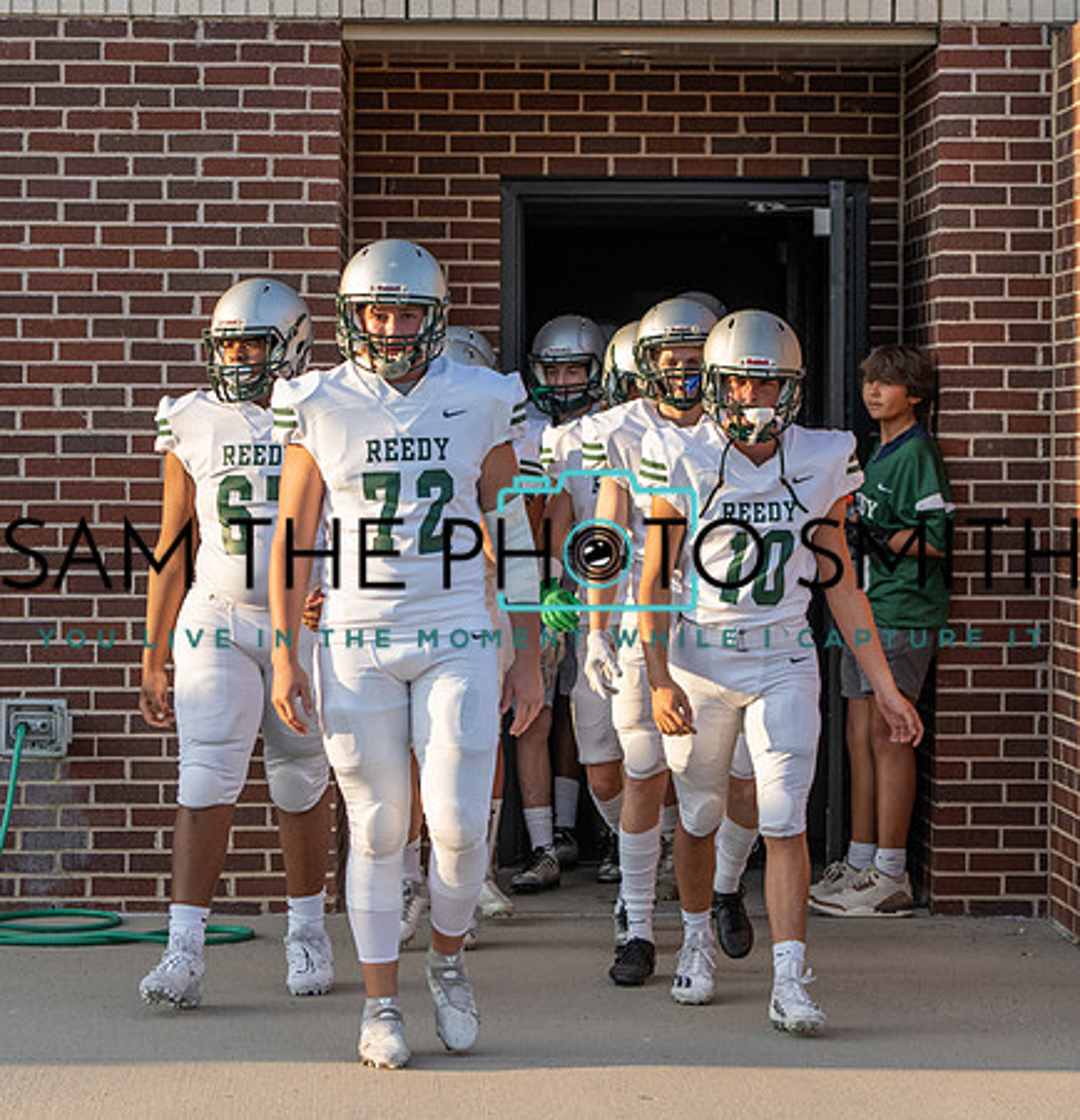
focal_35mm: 136
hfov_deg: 12.6
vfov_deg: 13.0
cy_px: 562
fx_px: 4900
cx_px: 628
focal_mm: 100
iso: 640
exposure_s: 1/1000
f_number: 4.5
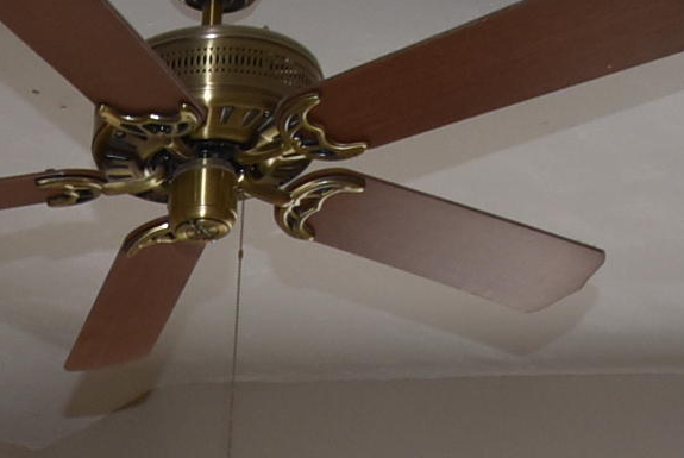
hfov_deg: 23.8
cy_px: 1105
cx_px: -128
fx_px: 1484
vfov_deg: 13.1
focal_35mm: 78
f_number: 5.6
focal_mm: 10
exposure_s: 1/125
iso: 400
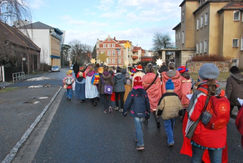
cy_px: 82
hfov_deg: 57.2
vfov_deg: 40.1
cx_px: 122
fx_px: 223
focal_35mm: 33
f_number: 10
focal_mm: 22
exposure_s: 1/400
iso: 800
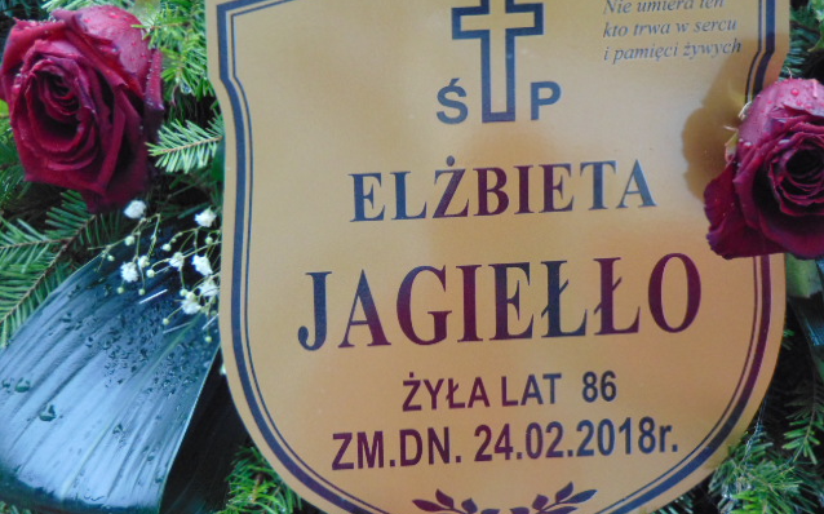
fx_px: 4848
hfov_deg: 9.7
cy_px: 274
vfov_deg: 6.1
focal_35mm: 216
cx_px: 412
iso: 400
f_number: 4.1
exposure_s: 1/100
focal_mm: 36.4
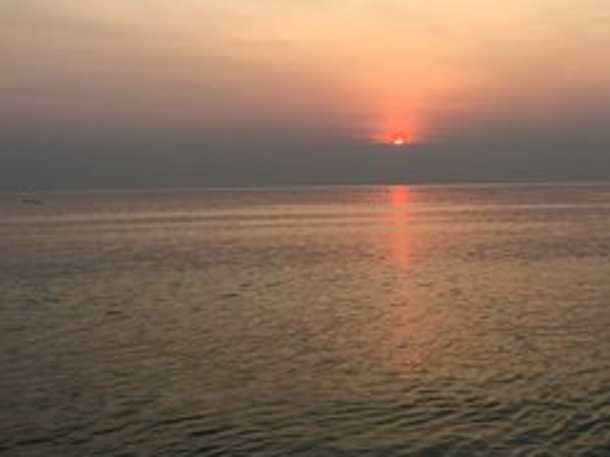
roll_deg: +0.9
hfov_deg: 40.1
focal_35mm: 47
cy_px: 104
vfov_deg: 30.2
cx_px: 390
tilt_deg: +5.6
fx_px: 828
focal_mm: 4.15
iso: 25
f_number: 2.2
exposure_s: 1/545
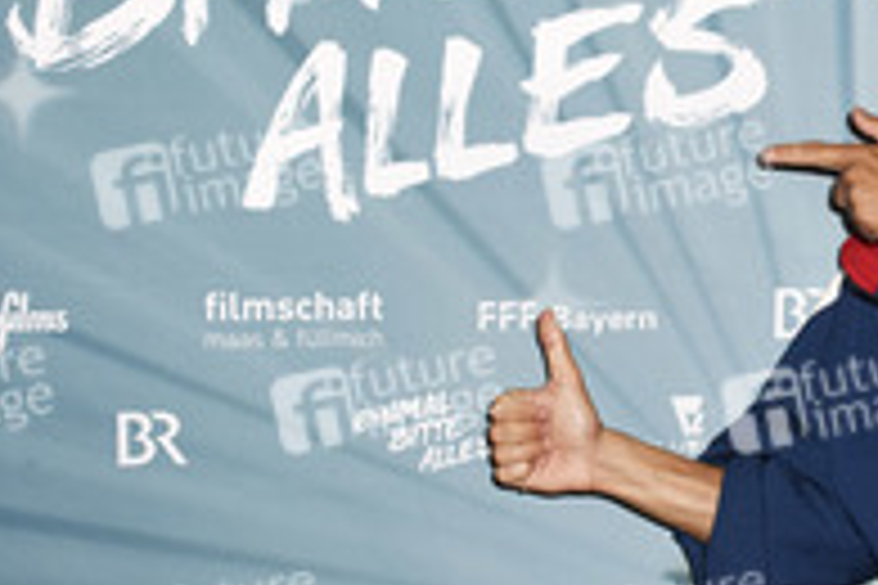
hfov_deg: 18.2
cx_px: 718
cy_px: 288
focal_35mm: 111
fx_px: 2707
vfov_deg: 12.3
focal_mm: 32
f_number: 8
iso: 320
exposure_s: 1/160
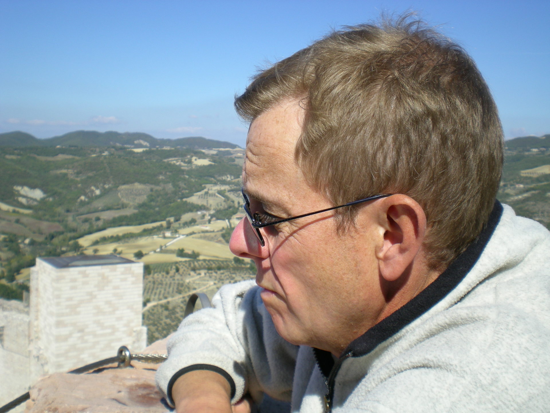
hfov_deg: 42.9
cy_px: 206
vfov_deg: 32.9
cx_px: 275
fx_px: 699
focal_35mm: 44
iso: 50
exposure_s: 1/353
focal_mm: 7.4
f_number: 4.9
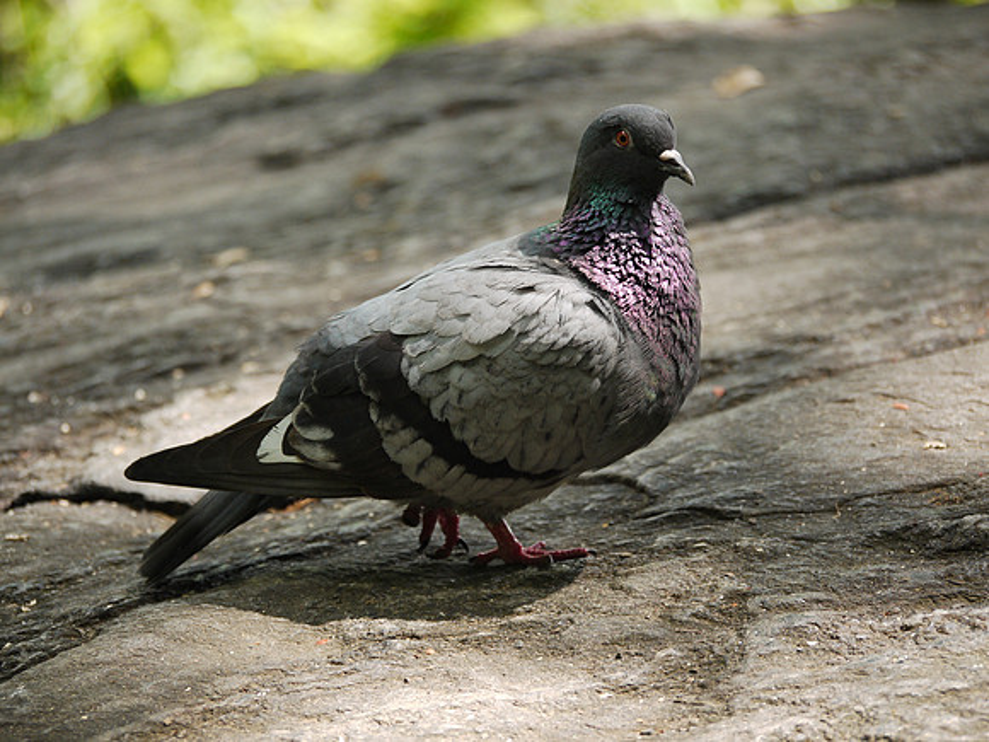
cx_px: 494
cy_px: 371
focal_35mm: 200
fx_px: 5714
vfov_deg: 7.4
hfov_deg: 9.9
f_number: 4
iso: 320
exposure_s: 1/500
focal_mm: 100
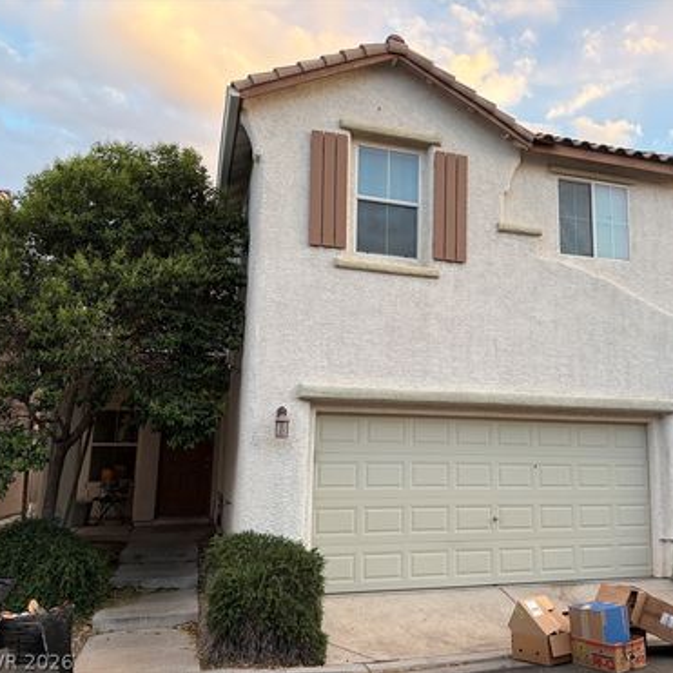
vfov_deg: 52.5
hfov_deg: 51.9
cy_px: 336
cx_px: 430
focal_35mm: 31
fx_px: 682
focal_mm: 5.96
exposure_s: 1/123
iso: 40
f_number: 1.6
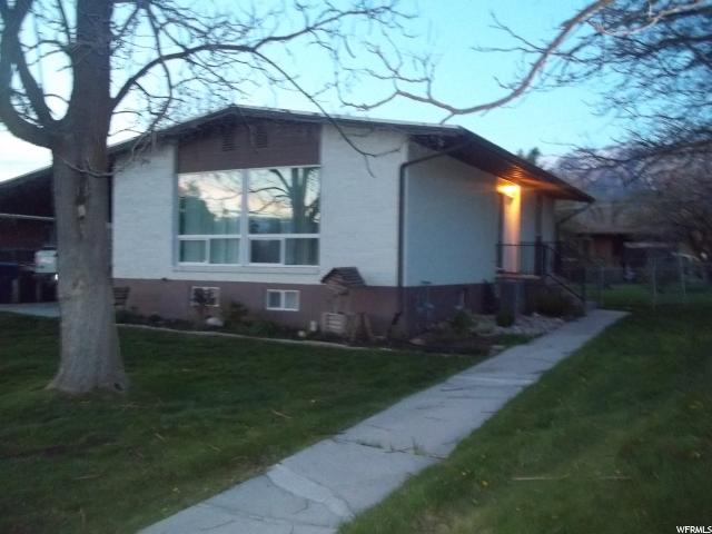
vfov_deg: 44.2
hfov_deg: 56.8
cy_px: 267
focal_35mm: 32
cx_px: 356
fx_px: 658
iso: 400
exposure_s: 1/30
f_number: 2.9
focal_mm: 5.7
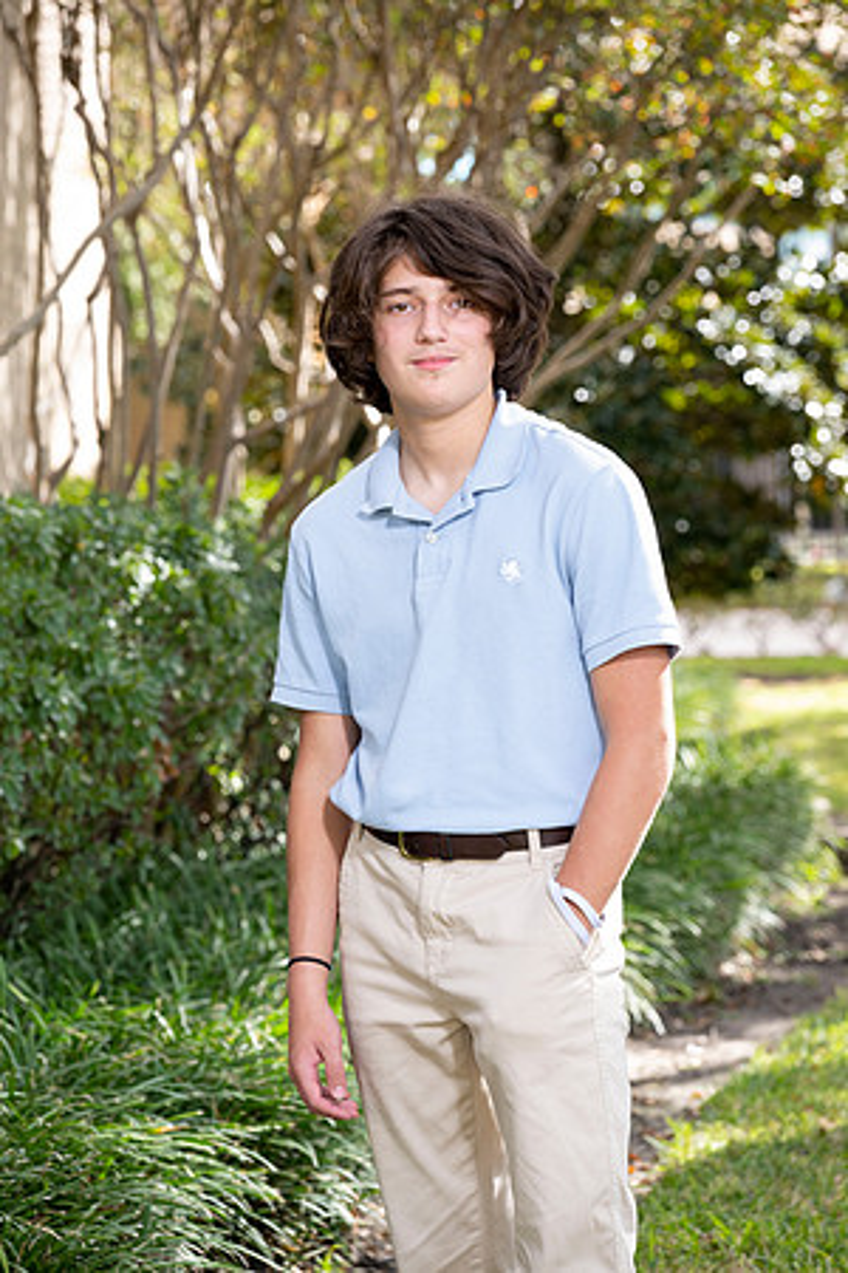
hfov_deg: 11.4
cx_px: 424
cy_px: 636
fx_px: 4240
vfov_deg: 17.1
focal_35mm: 120
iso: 400
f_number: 6.3
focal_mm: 120
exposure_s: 1/160
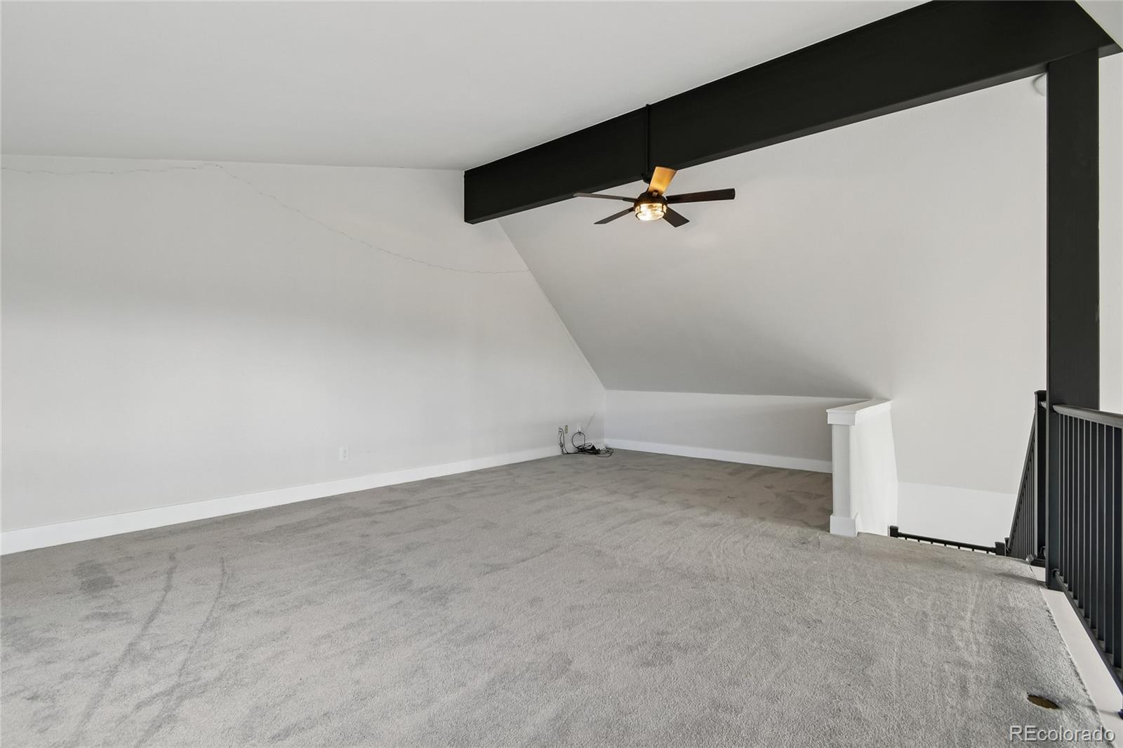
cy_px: 374
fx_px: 468
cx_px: 562
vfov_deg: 77.3
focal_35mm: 15
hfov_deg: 100.4
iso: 200
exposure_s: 1/30
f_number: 6.3
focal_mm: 10
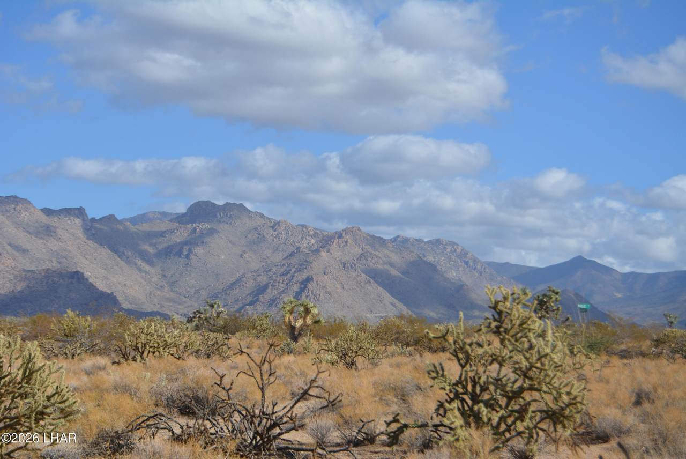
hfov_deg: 24.6
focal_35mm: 82
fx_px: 1573
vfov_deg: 16.6
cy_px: 230
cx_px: 343
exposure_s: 1/1600
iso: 400
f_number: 7.1
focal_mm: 55
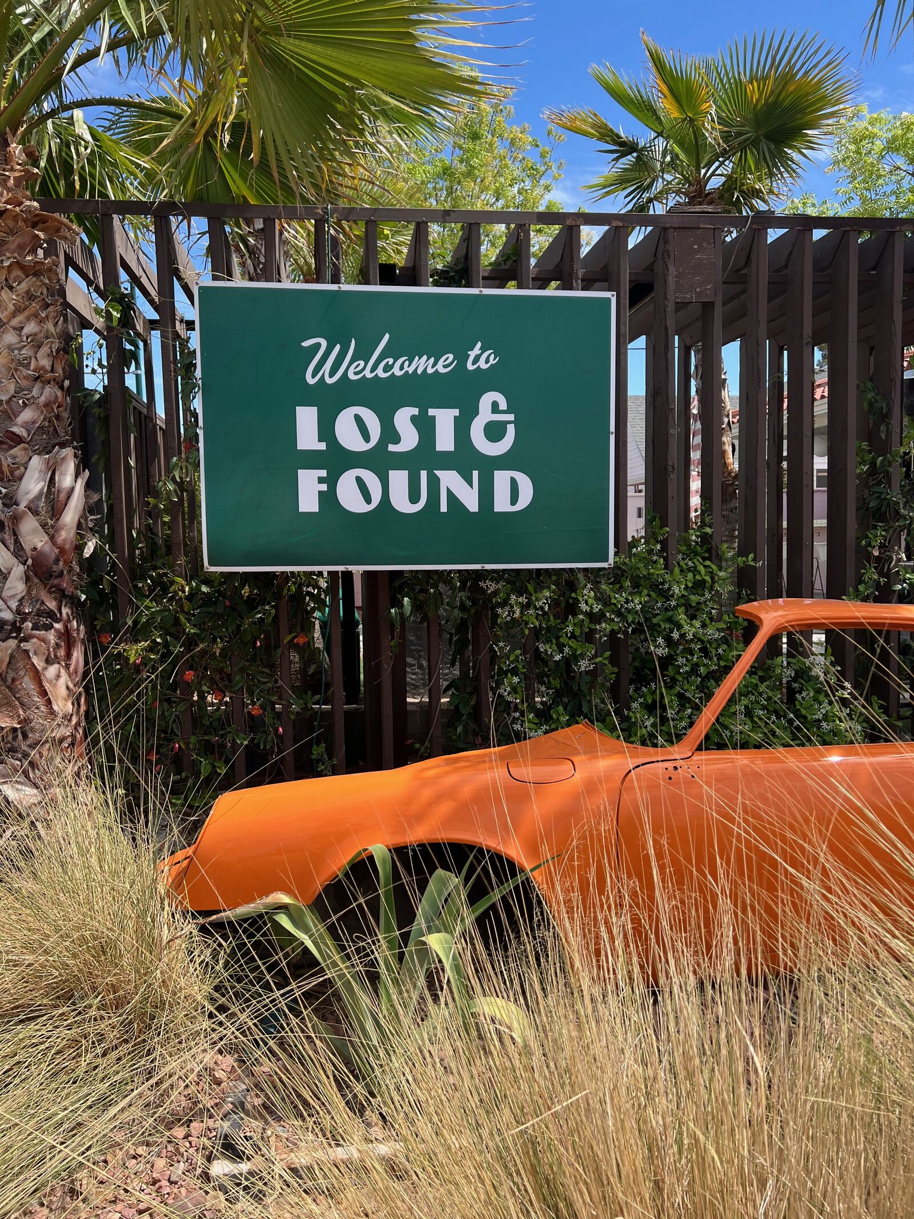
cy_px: 610
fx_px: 915
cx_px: 457
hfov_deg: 53.1
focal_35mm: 26
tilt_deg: -3.4
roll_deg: +1.8
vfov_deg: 67.3
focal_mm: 5.7
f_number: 1.5
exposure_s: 1/1869
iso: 50
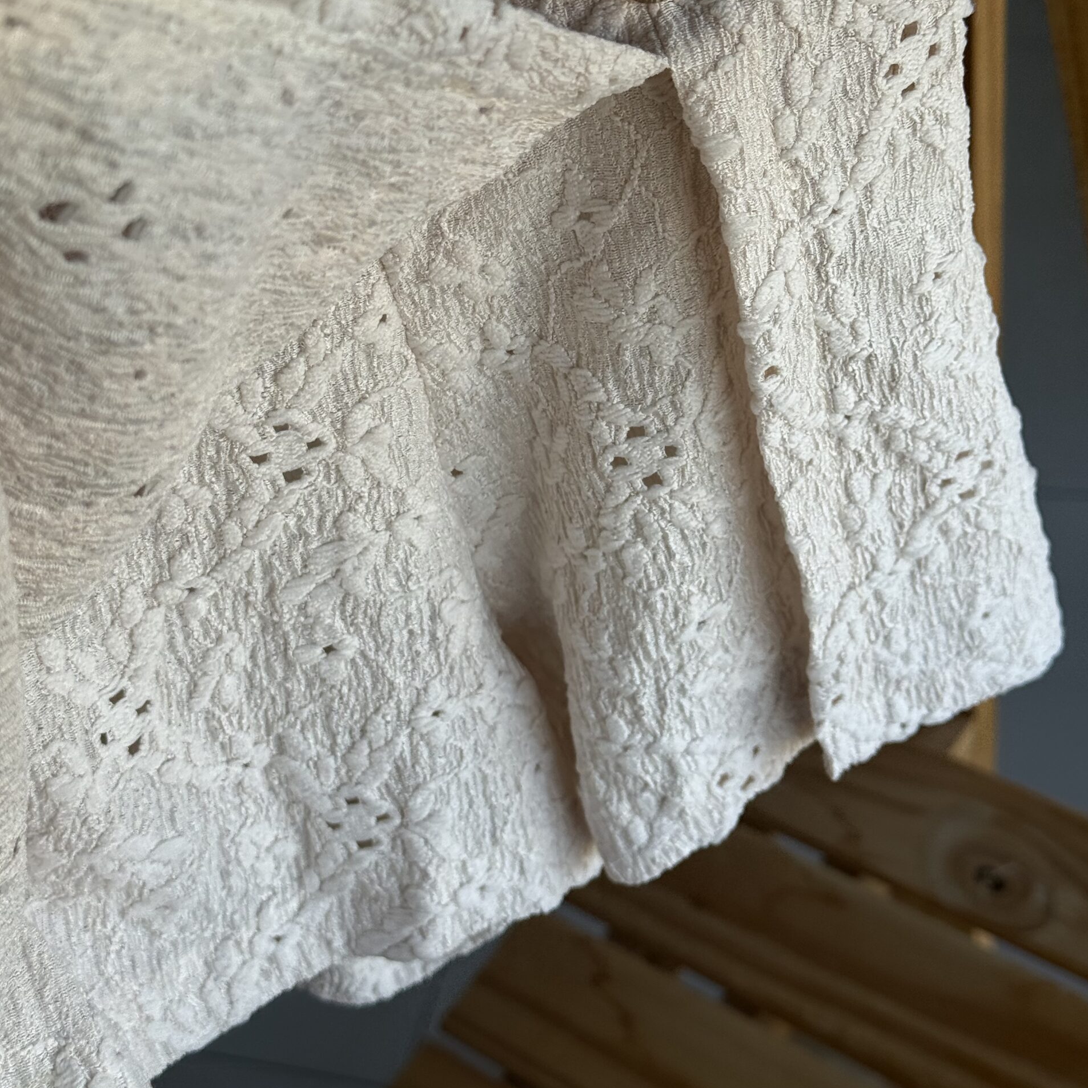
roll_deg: +16.4
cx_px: 548
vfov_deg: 29.9
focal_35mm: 57
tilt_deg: -43.6
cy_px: 418
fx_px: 2027
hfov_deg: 30.0
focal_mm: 6.76
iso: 64
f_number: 1.78
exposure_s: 1/452
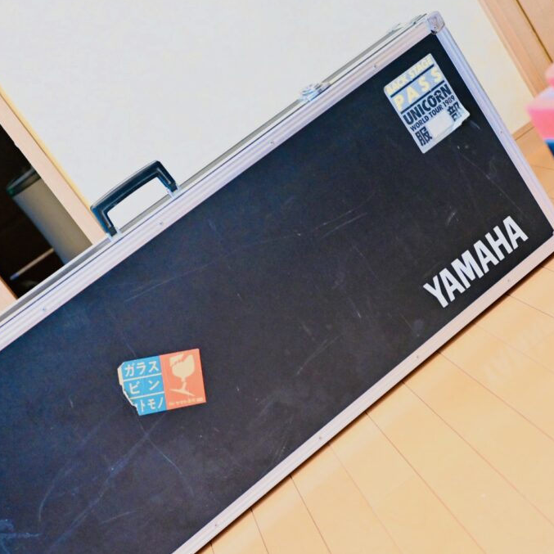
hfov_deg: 31.4
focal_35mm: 54
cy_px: 275
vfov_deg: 31.6
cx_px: 359
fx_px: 978
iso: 4000
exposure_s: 1/60
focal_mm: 28
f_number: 2.8
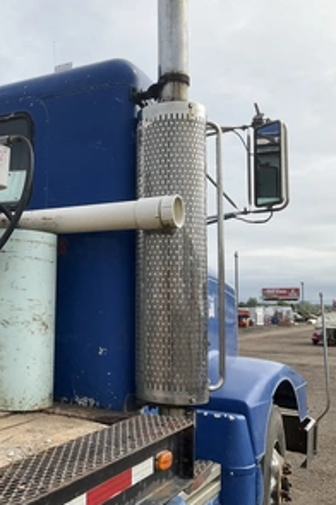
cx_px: 26
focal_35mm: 41
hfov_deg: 31.0
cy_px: 252
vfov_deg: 47.4
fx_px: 574
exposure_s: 1/2427
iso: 25
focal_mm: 3
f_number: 1.8
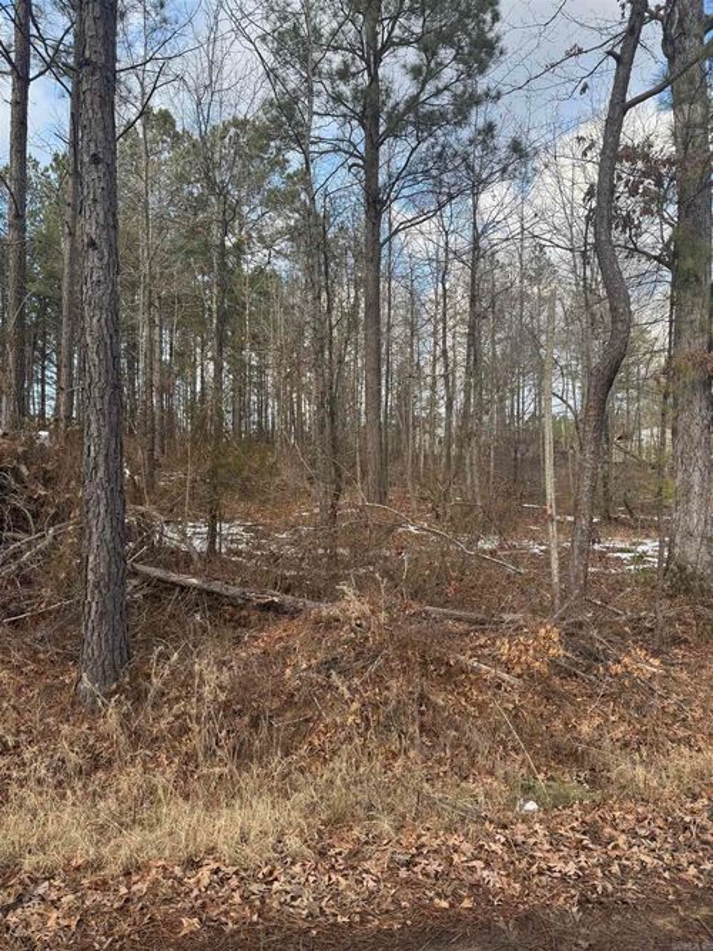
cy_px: 476
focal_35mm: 24
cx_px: 356
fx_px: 659
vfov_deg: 71.6
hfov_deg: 56.8
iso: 80
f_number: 1.78
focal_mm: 6.76
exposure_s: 1/792
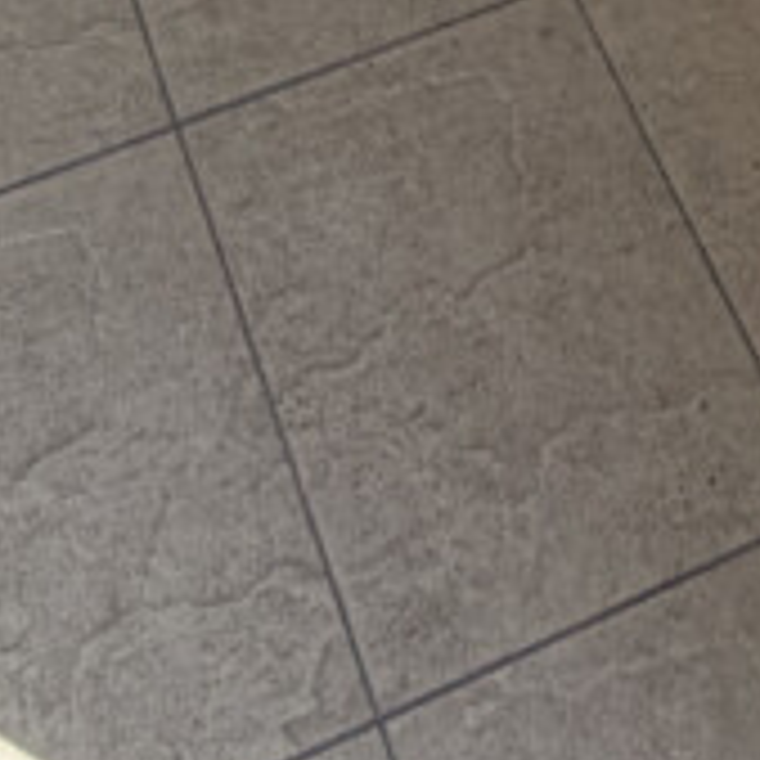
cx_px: -9
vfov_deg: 10.0
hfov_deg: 18.0
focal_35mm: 94
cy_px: -1803
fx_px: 2335
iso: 64
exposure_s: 1/458
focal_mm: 2.22
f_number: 2.2
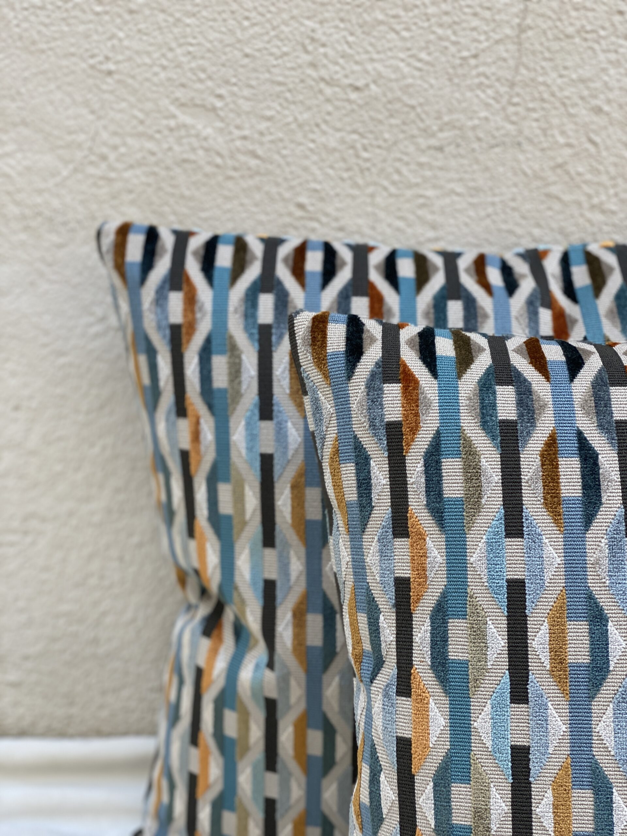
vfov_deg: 36.8
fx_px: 1256
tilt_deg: -20.4
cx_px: 314
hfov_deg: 28.0
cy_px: 418
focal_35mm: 52
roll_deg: -0.9
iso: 20
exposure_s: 1/122
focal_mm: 6
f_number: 2
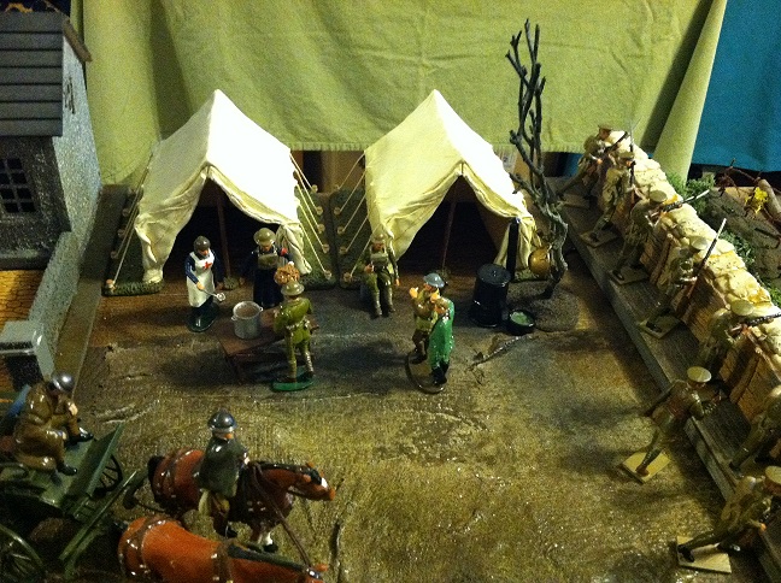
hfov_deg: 52.7
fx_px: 788
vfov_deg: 40.6
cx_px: 390
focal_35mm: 35
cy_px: 292
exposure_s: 1/15
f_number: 2.8
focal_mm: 3.85
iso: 1000
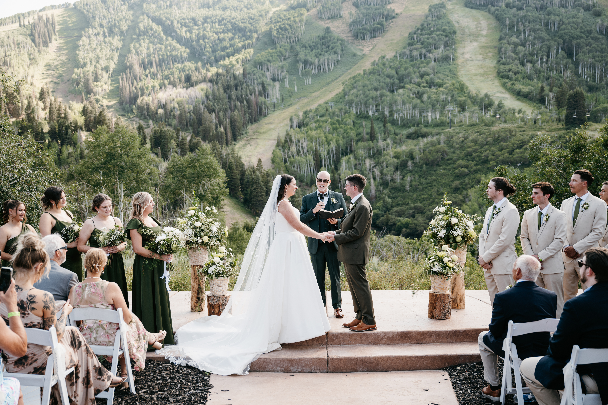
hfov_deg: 51.9
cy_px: 202
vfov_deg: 35.9
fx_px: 625
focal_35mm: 37
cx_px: 304
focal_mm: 37
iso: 100
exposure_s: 1/200
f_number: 3.2
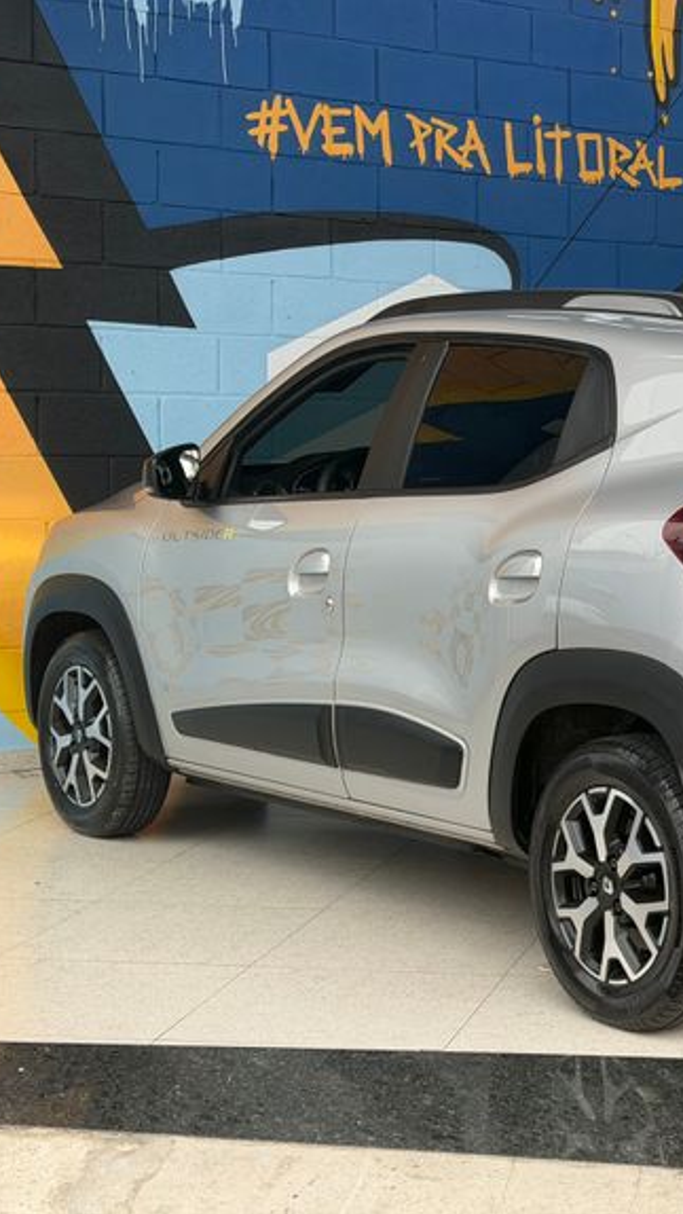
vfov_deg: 30.2
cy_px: 607
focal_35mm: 70
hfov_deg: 16.7
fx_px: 2253
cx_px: 744
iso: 64
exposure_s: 1/394
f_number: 1.78
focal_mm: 6.76
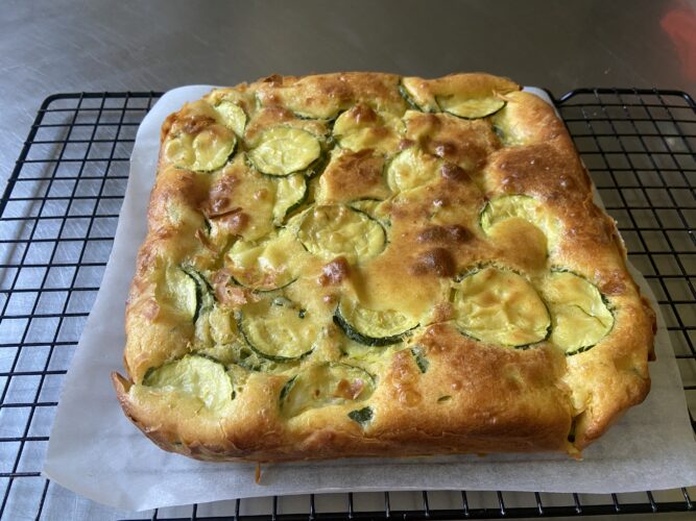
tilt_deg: -55.5
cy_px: 260
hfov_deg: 67.3
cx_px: 348
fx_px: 523
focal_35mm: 26
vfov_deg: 53.0
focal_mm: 4.25
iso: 160
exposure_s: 1/60
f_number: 1.8
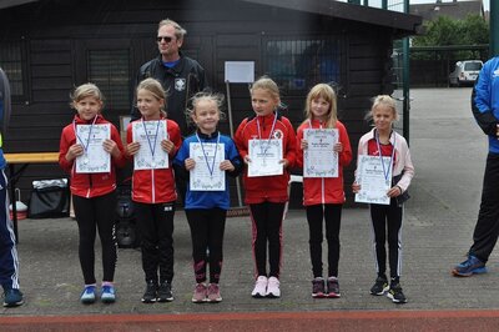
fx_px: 789
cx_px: 250
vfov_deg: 23.7
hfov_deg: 35.1
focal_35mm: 57
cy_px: 166
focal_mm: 38
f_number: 10
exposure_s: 1/100
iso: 200
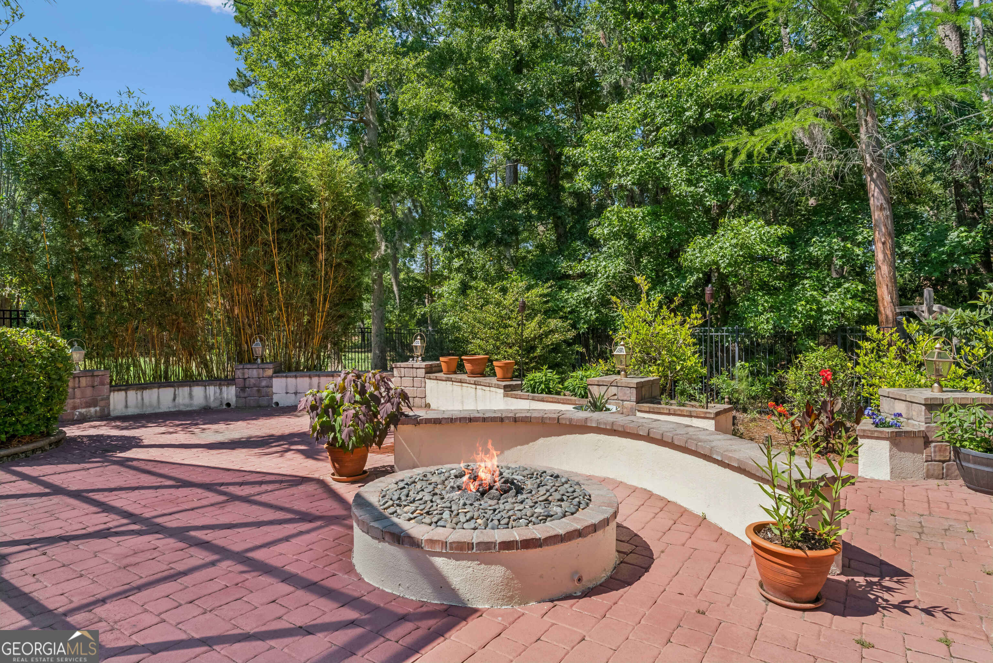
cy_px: 332
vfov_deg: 59.5
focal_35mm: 21
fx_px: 579
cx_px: 496
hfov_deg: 81.2
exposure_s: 1/320
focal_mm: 21
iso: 250
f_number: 8
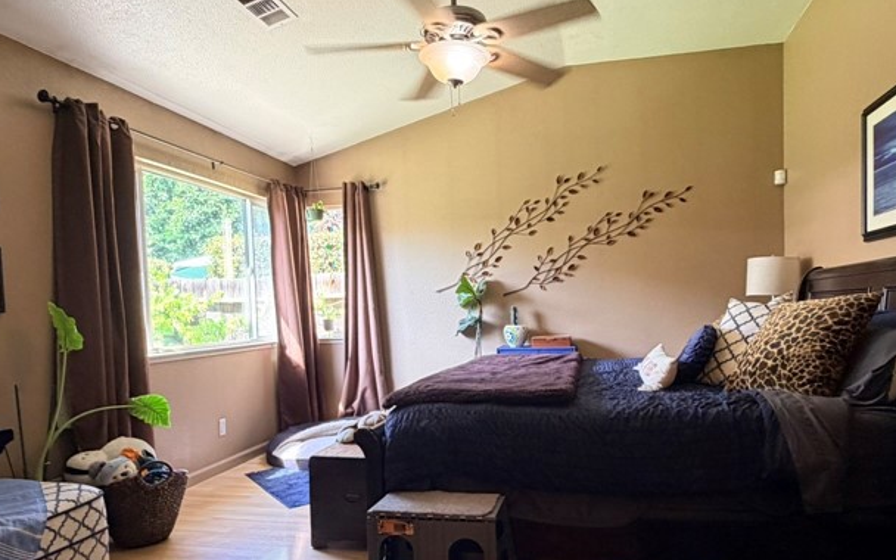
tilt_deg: -3.6
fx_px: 610
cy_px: 339
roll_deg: +2.4
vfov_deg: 48.9
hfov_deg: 72.5
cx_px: 472
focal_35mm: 25
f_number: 2.2
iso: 250
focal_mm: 2.22
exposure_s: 1/60
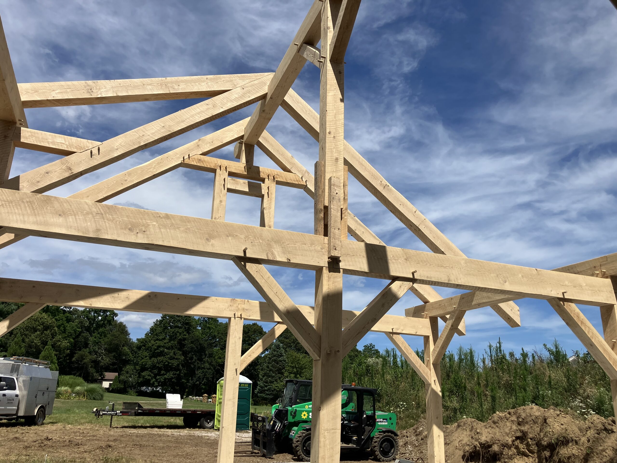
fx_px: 499
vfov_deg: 49.7
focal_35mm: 28
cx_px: 308
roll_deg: -2.0
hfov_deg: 63.4
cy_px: 232
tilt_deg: +17.5
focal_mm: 3.99
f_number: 1.8
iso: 32
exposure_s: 1/3472
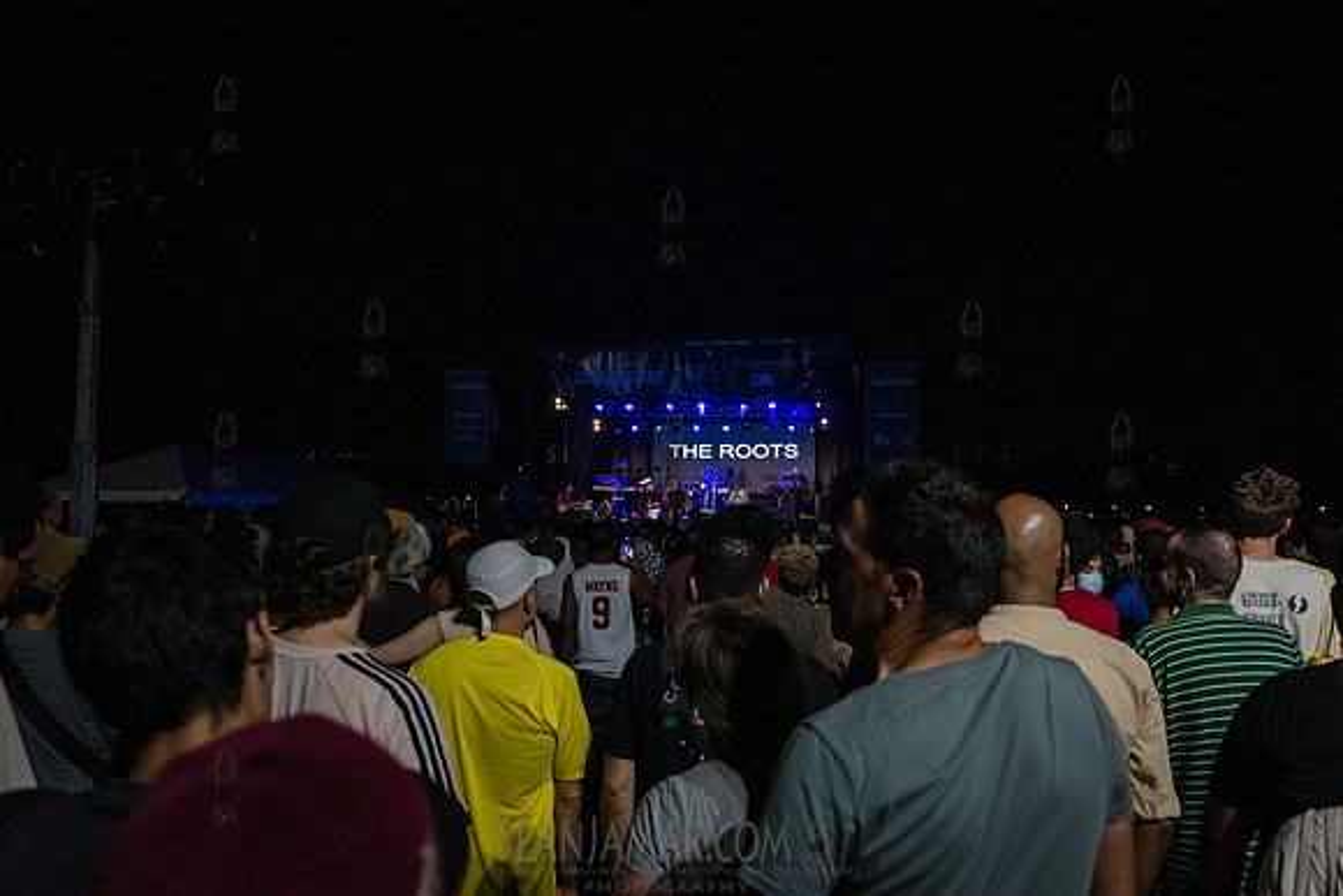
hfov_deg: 60.3
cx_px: 672
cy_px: 448
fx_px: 1157
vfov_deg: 42.3
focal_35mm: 31
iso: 5000
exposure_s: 1/320
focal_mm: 31
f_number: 4
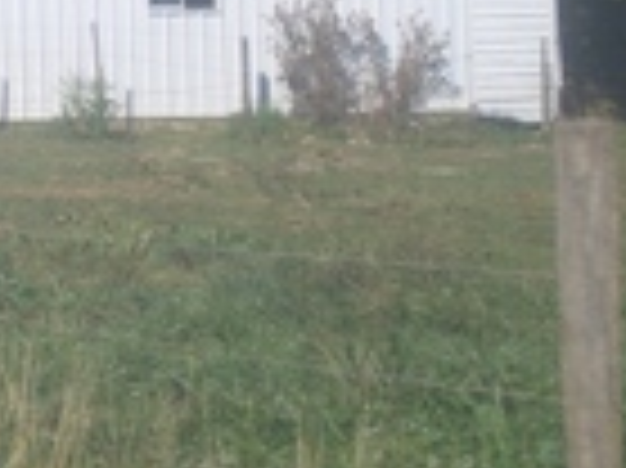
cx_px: -117
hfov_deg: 6.5
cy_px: -126
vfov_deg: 4.9
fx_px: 5475
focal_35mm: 303
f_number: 4.8
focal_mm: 17.4
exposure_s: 1/250
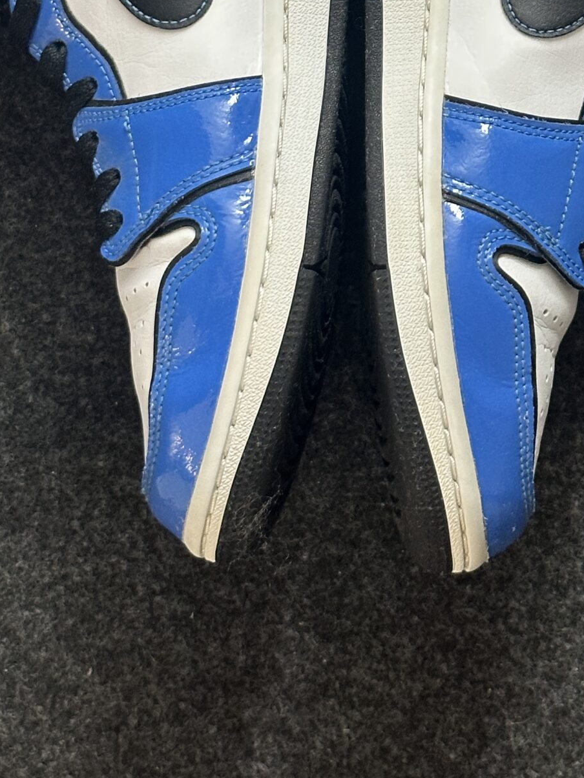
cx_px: 360
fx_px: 2294
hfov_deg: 14.5
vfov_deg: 18.9
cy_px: 65
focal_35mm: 102
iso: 250
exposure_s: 1/36
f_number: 1.78
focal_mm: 6.86
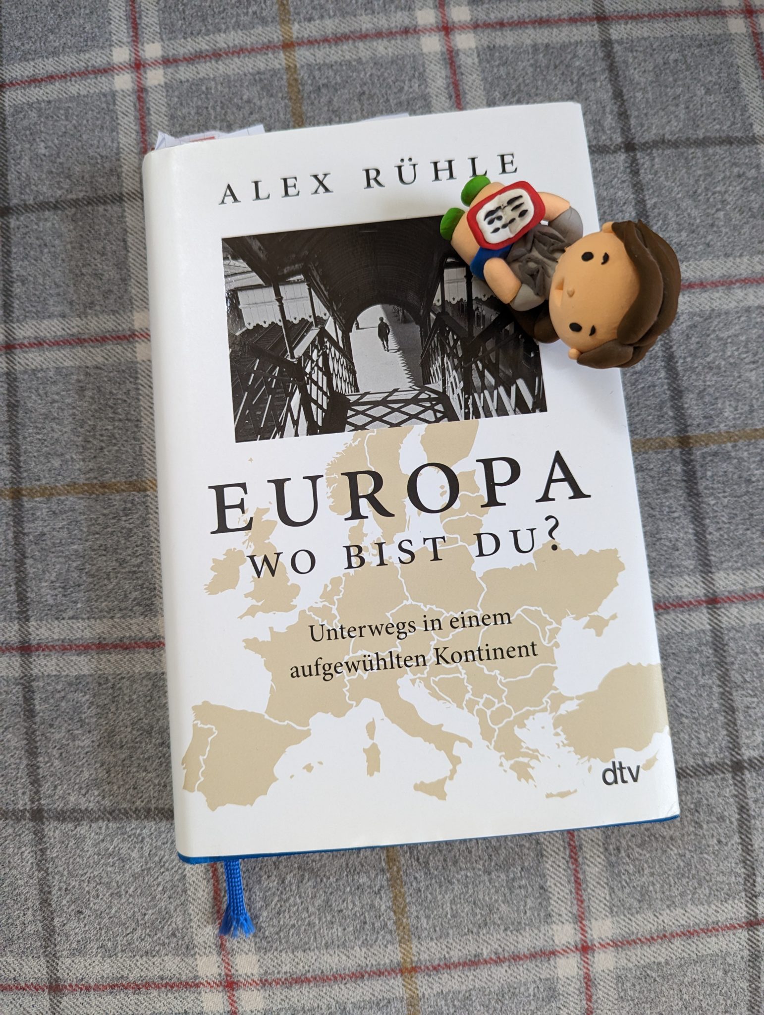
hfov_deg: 56.9
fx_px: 705
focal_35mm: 24
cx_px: 382
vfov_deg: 71.5
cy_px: 508
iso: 423
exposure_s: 1/49.8
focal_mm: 6.81
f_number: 1.85
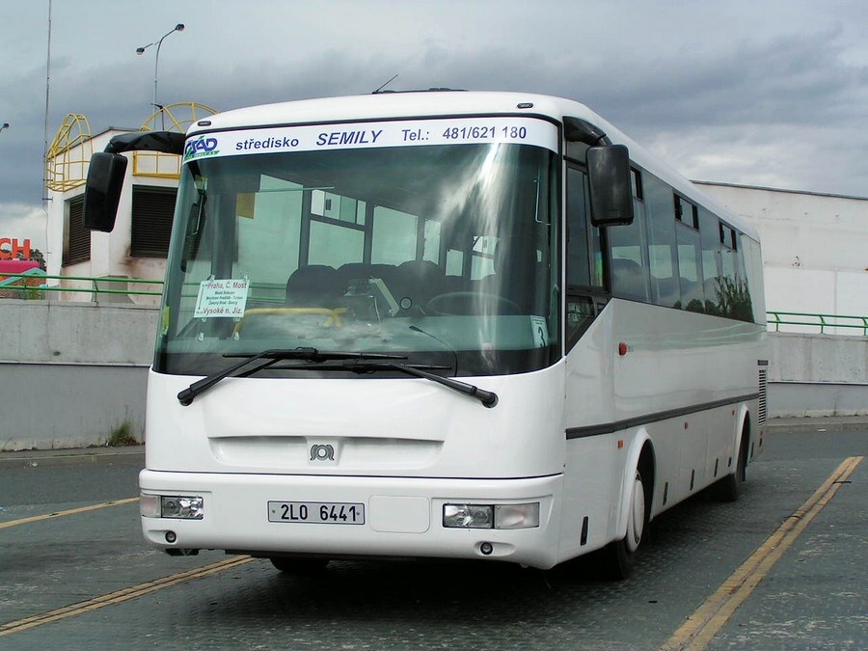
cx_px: 434
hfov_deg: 30.7
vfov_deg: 23.3
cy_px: 326
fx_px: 1580
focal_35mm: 63
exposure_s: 1/1000
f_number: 4
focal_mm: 9.7
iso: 50
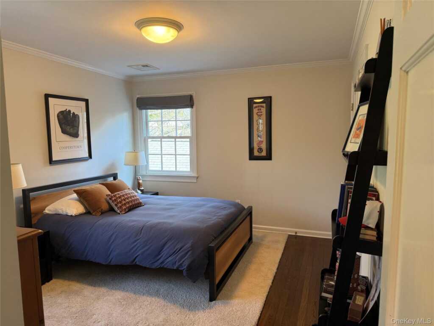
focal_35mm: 24
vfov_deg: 56.8
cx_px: 217
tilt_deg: -5.5
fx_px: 301
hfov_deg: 71.6
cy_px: 163
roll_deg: +0.6
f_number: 1.78
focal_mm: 6.76
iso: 250
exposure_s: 1/120
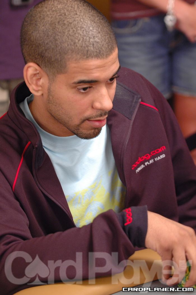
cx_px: 98
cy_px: 148
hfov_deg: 9.3
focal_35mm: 147
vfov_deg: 14.0
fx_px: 1202
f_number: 2.8
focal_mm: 98
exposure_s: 1/15
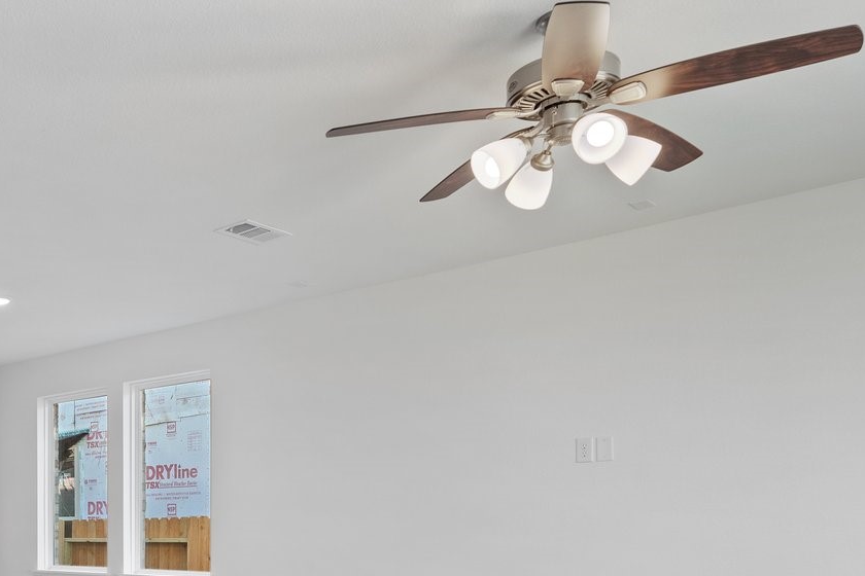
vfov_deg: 31.6
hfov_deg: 43.8
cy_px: 521
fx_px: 966
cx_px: 78
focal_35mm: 40
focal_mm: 16.5
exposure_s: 1/40
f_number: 4.5
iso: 320
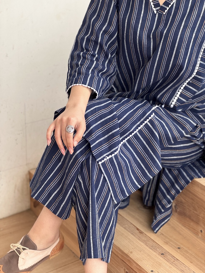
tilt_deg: -22.9
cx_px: 102
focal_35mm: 77
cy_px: 136
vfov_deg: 25.3
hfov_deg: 19.1
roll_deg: +1.1
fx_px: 608
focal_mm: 9
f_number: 2.8
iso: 125
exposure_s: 1/99
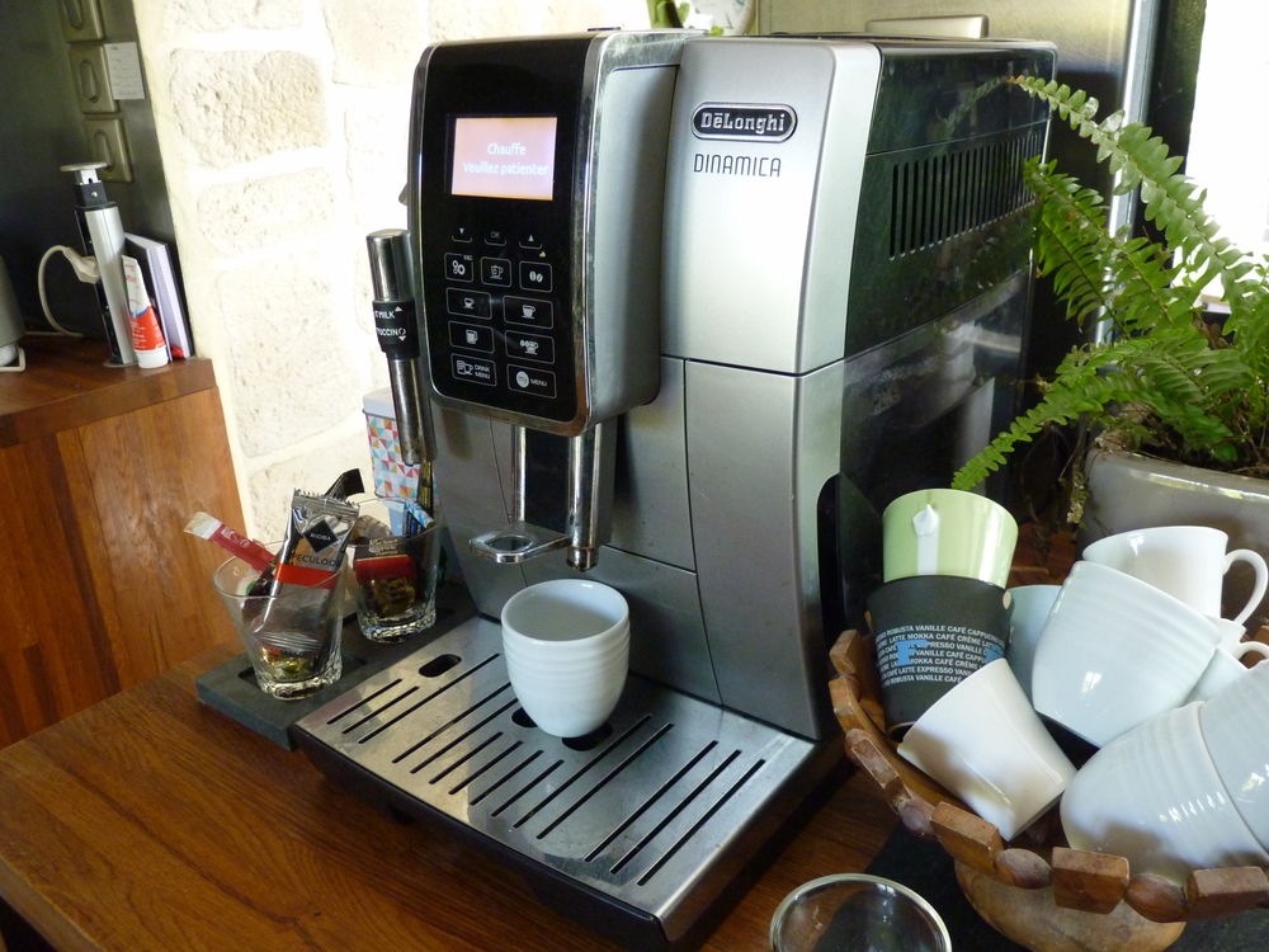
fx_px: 1026
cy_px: 476
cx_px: 634
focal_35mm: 28
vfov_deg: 49.7
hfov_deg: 63.4
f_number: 2.8
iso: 400
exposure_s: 1/20
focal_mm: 5
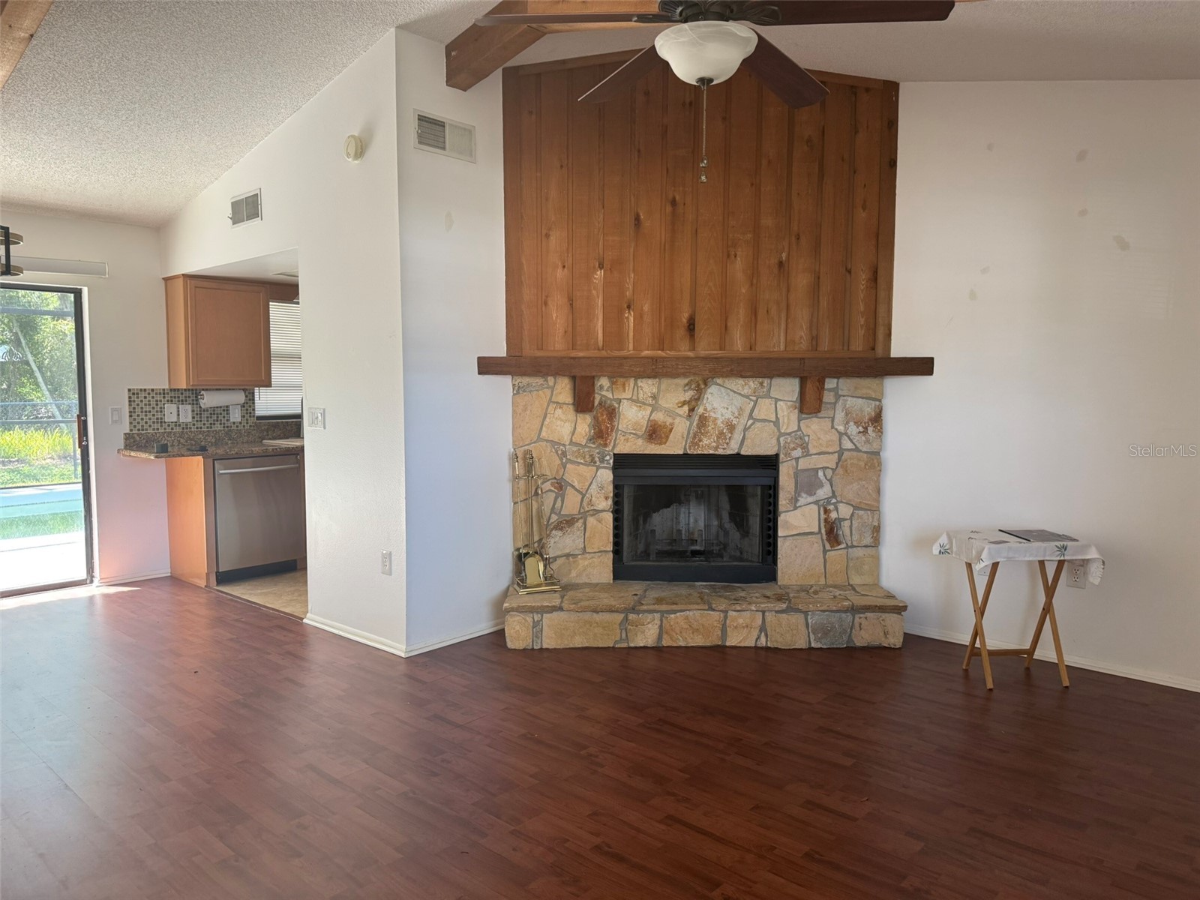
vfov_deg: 56.8
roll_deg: +0.1
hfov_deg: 71.6
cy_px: 450
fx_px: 832
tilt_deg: -3.7
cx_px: 600
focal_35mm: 24
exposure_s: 1/121
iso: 160
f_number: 1.78
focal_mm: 6.76
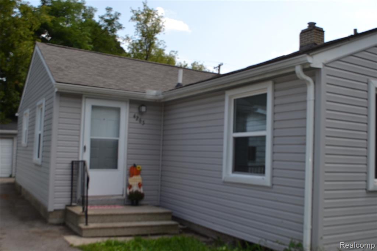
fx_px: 345
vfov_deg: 39.9
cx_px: 188
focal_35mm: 33
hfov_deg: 57.2
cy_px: 126
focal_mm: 22
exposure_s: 1/200
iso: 100
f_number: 8
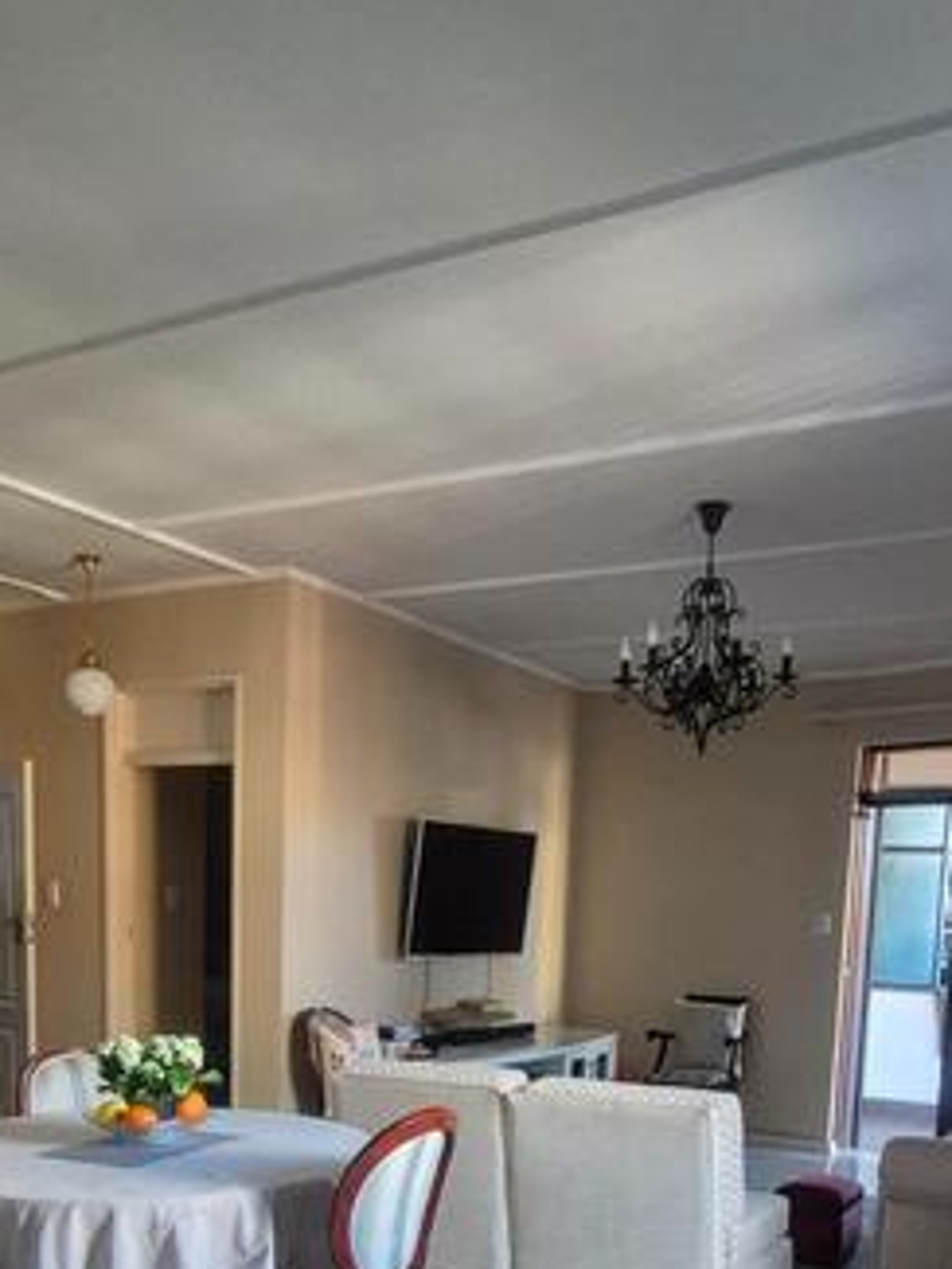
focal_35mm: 32
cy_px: 1043
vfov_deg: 52.5
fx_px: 1173
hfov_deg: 44.2
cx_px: 472
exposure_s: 1/50
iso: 320
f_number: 2.2
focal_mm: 1.74
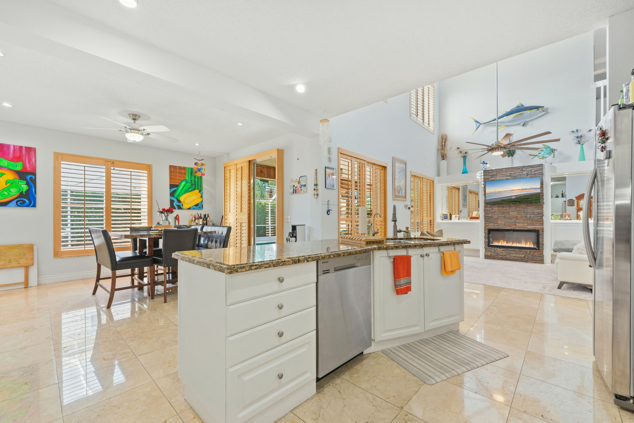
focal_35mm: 14
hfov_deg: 104.3
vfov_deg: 81.2
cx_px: 317
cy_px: 212
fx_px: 247
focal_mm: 14
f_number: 9
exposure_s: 1/5
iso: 250
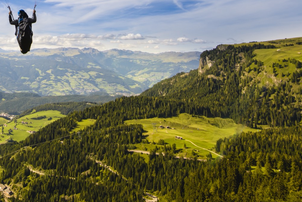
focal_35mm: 38
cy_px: -31
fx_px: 319
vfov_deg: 30.6
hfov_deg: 43.2
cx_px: -3
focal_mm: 16
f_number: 13
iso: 100
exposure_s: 1/250
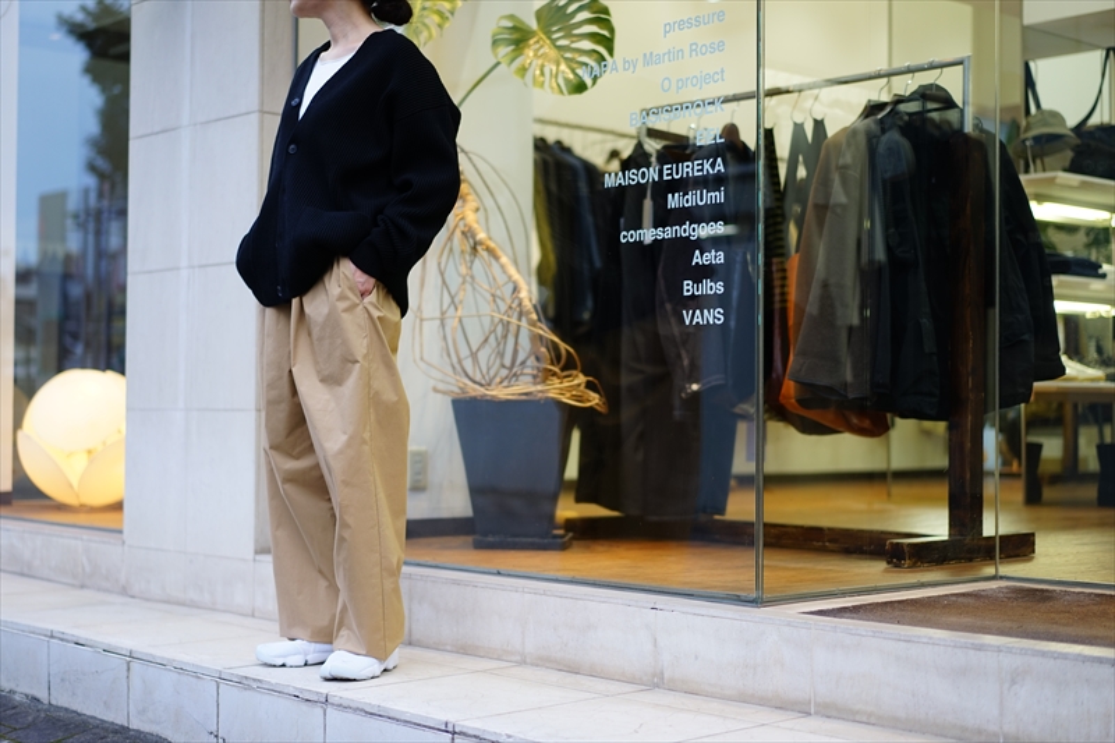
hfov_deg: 36.3
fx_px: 1703
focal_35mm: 55
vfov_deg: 24.6
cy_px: 372
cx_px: 558
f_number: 1.8
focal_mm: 55
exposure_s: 1/60
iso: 125
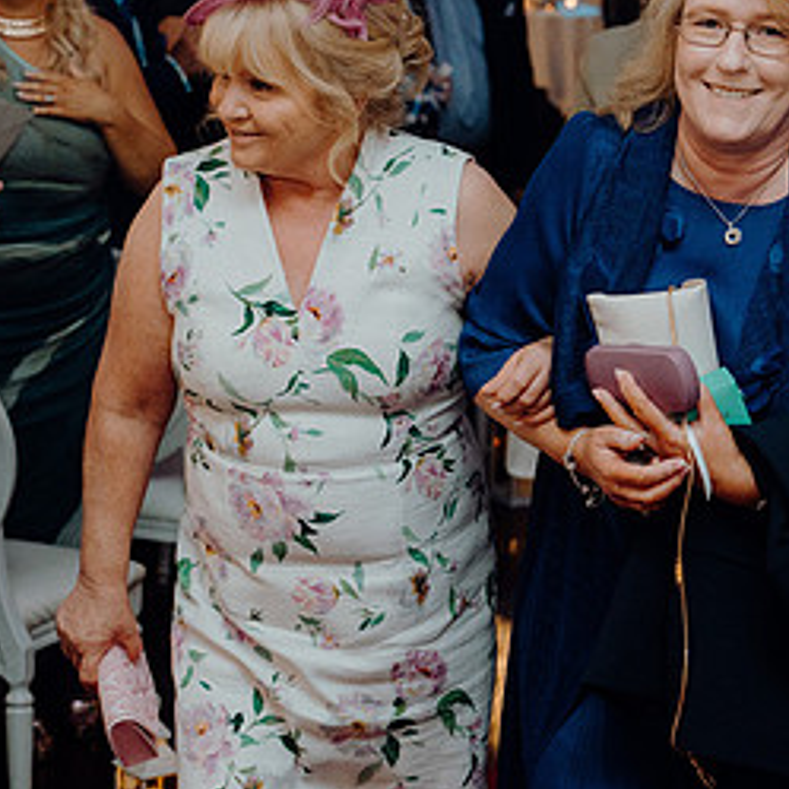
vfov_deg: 16.9
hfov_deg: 16.9
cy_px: 375
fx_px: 2656
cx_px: 292
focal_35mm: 103
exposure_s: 1/160
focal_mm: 52
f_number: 3.5
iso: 2500
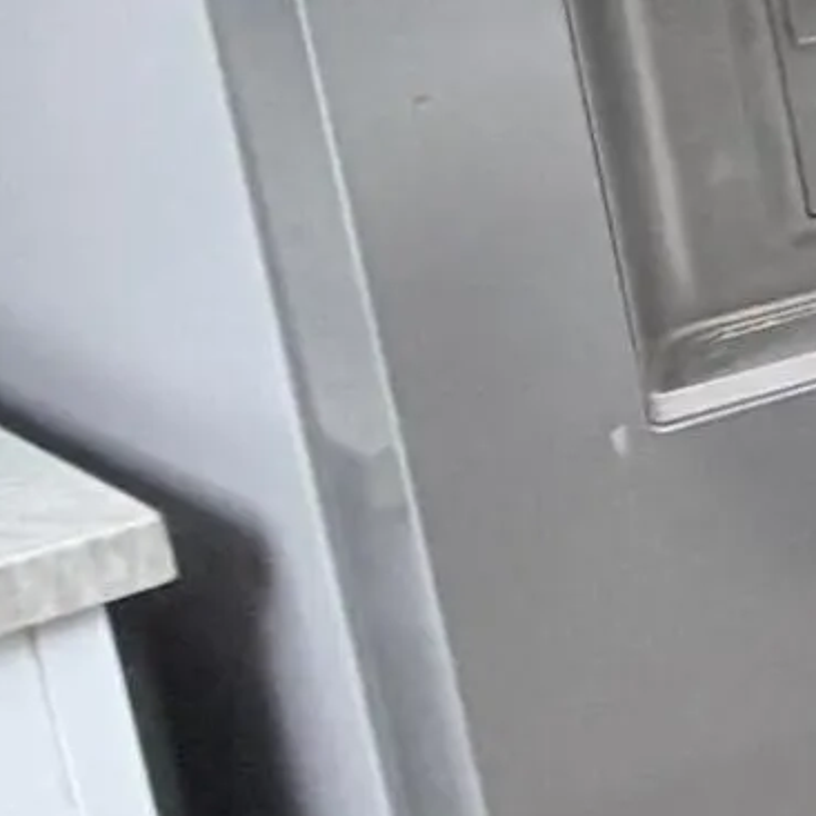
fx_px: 2587
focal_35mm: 97
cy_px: -147
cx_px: 2950
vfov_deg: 17.2
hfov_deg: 9.2
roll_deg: +0.0
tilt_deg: -12.5
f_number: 2.2
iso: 160
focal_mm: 2.22
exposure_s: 1/120
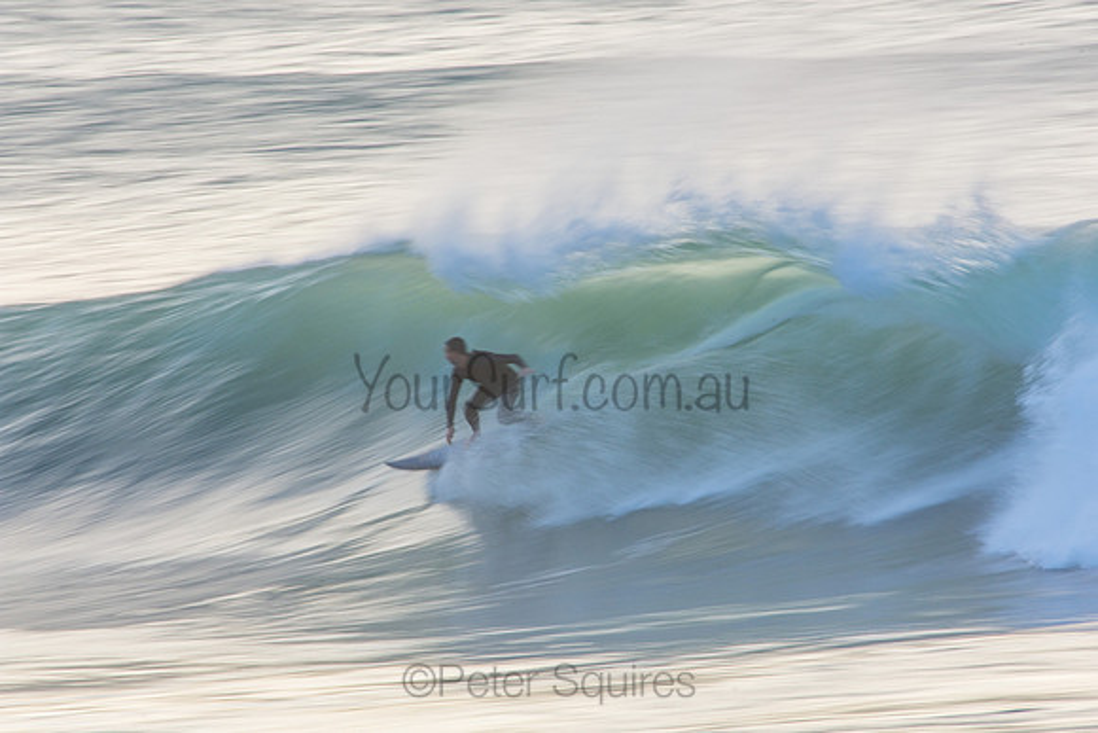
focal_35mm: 750
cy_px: 366
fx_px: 22879
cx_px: 549
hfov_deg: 2.7
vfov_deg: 1.8
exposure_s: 1/30
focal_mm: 500
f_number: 25
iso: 200
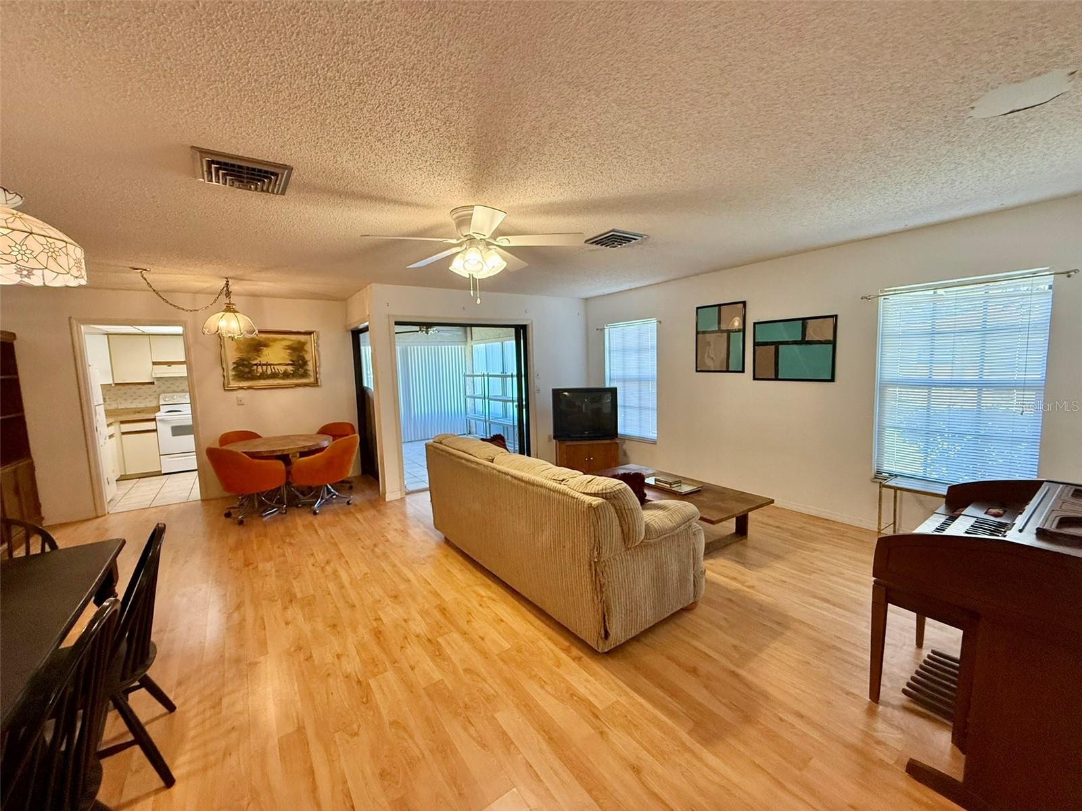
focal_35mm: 14
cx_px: 541
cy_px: 406
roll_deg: +1.8
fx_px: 438
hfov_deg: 102.1
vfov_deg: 85.7
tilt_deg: -6.0
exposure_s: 1/120
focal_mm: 2.22
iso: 400
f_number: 2.2
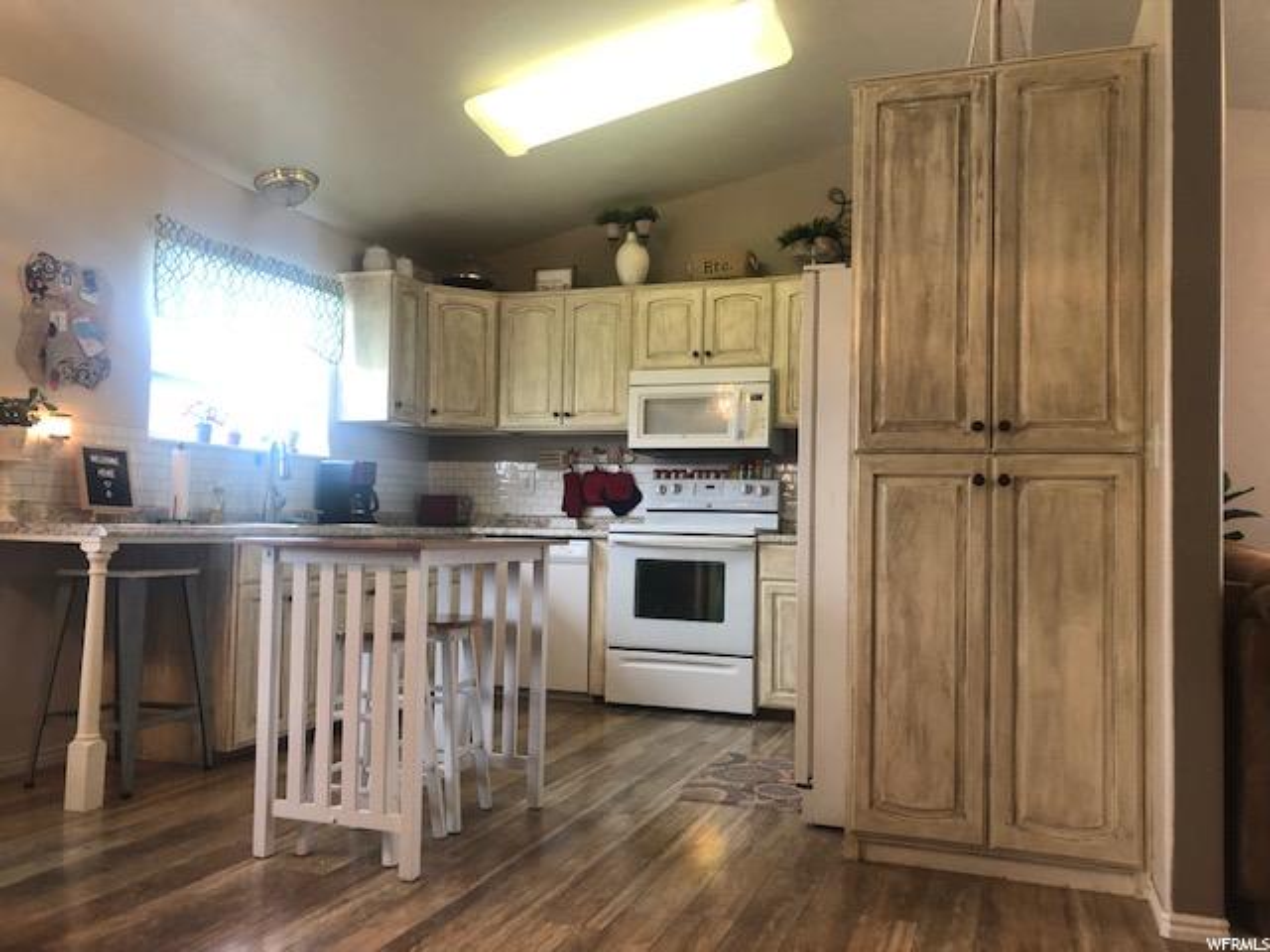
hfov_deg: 63.4
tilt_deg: +2.4
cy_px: 476
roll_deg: -0.9
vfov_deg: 49.7
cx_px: 635
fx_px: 1027
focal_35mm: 28
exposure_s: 1/17
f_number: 1.8
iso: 40
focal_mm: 4
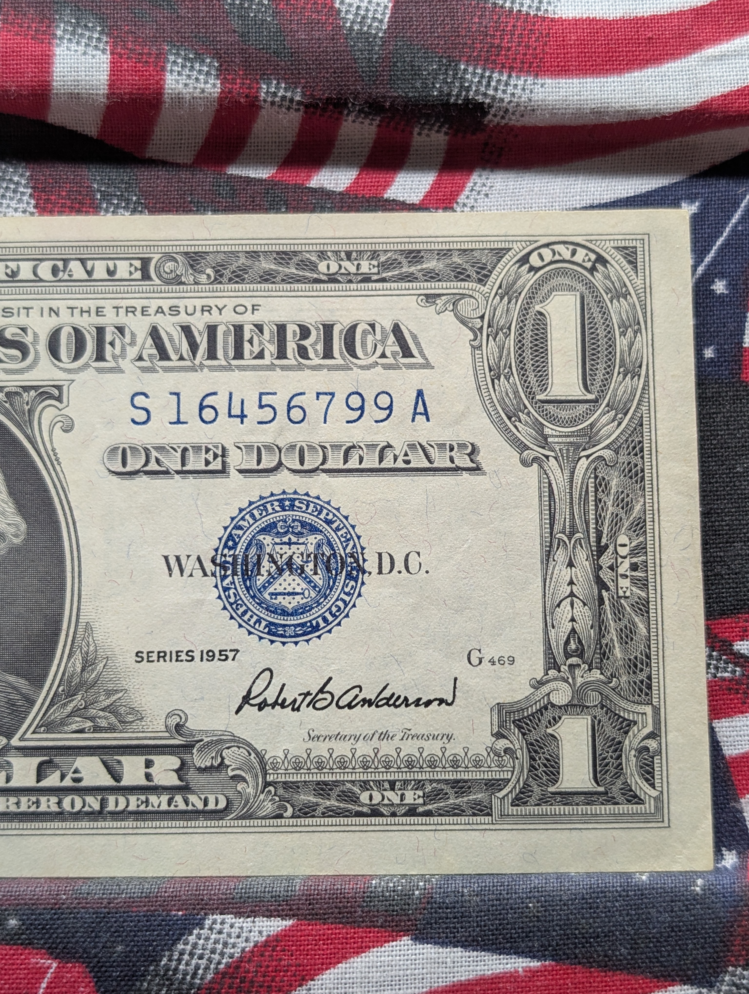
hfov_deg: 29.7
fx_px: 1410
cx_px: 374
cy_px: 497
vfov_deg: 38.9
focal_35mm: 49
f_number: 1.68
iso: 55
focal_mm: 6.9
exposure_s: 1/61.9
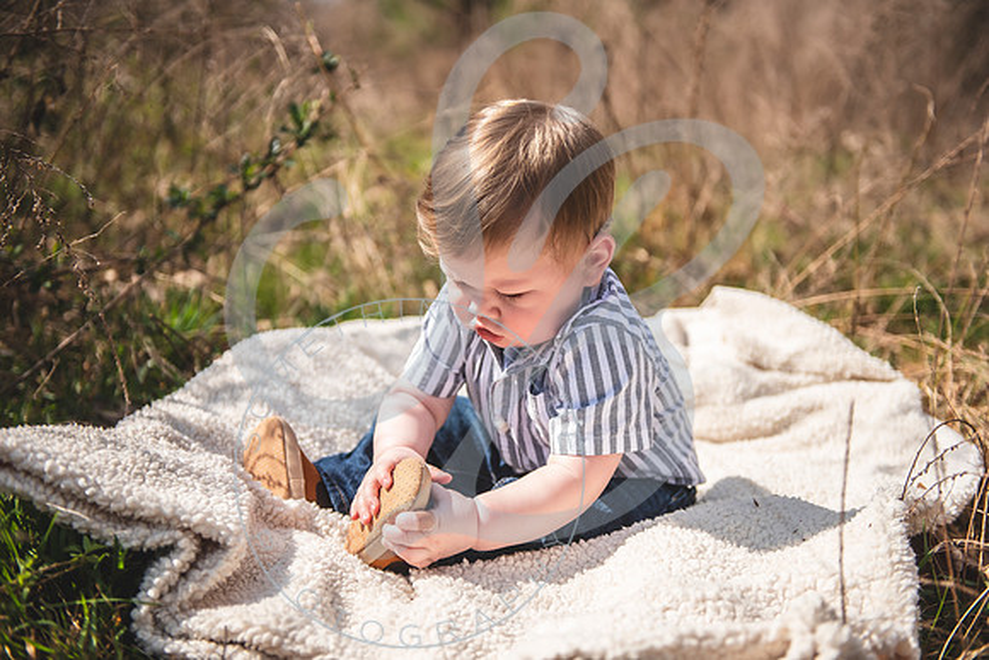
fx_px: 1319
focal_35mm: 48
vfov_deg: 28.1
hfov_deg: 41.1
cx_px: 494
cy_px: 330
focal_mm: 48
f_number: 2.8
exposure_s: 1/2000
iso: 100
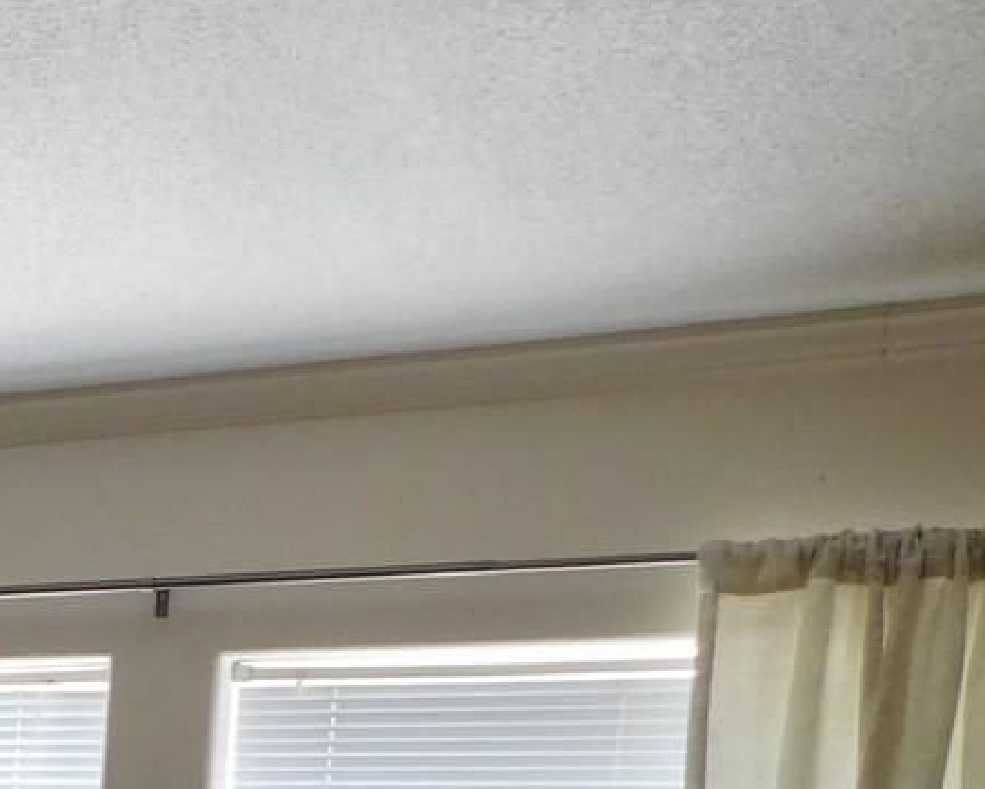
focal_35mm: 81
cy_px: 1180
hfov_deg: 19.0
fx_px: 2363
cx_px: -700
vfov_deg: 17.1
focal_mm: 4
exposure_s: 1/40
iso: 125
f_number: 3
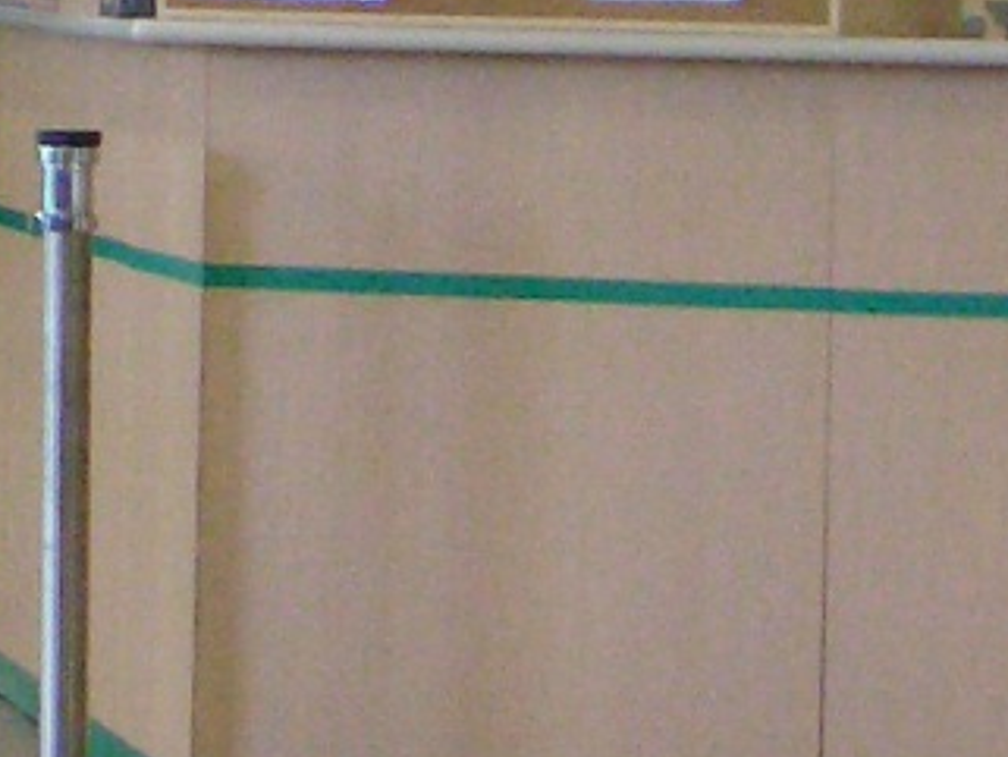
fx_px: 10749
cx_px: 565
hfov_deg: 5.4
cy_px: -63
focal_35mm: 369
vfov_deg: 4.0
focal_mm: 12.2
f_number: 3.9
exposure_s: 1/80
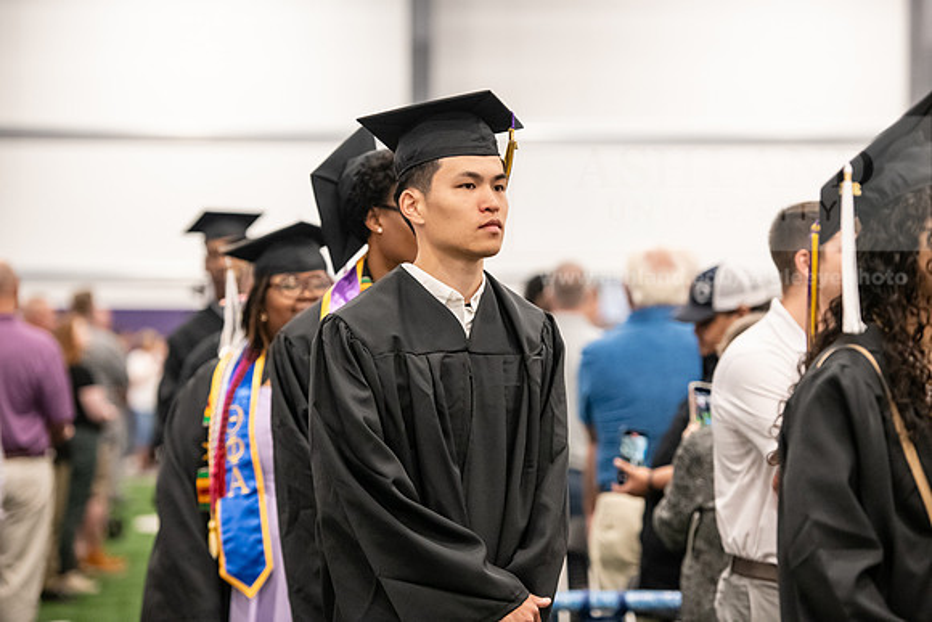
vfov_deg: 11.2
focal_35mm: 122
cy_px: 311
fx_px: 3159
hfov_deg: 16.8
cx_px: 466
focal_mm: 122
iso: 3200
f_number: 3.2
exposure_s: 1/200
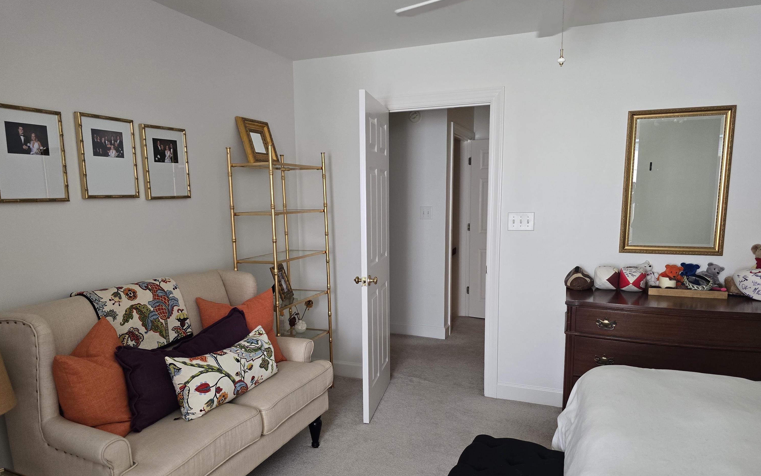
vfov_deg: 49.1
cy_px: 270
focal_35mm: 25
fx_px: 518
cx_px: 372
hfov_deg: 72.5
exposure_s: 1/120
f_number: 1.7
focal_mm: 6.3
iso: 250
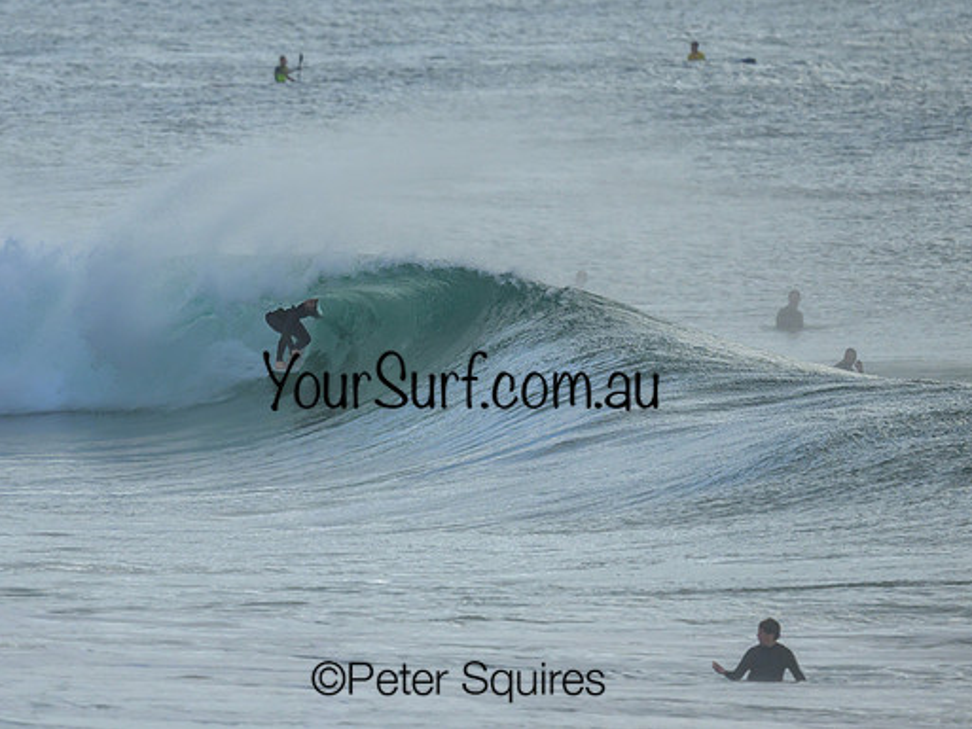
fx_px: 33535
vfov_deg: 1.2
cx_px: 315
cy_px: 228
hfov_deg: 1.7
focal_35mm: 1194
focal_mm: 800
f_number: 6.3
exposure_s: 1/2500
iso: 640
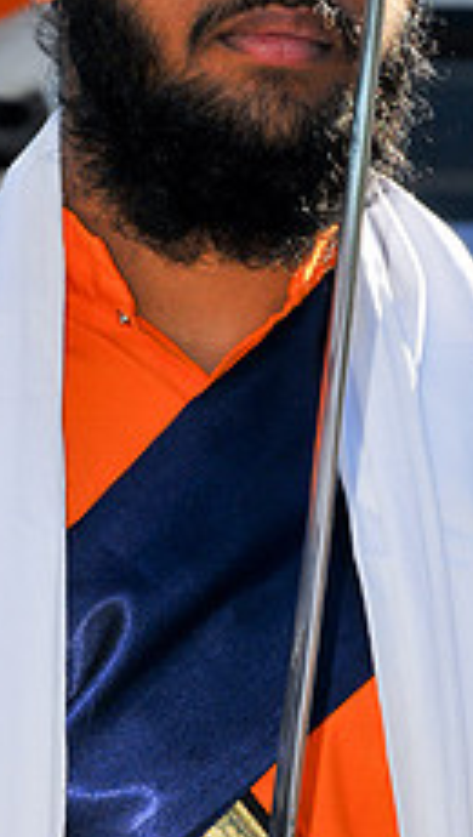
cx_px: 257
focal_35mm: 613
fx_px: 13618
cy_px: 284
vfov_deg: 3.5
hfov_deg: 2.0
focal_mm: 200
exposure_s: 1/200
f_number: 16
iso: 400
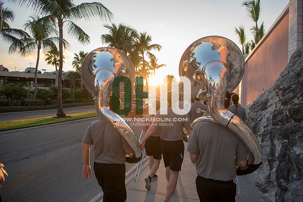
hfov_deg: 73.7
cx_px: 152
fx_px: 202
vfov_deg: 53.2
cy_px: 101
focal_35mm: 24
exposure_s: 1/400
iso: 250
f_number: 3.5
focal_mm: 24
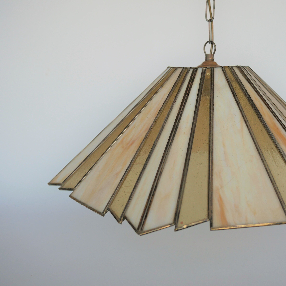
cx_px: 189
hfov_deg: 35.0
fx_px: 449
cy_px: 145
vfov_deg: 35.4
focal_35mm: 48
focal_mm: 20
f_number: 2.8
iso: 200
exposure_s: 1/320
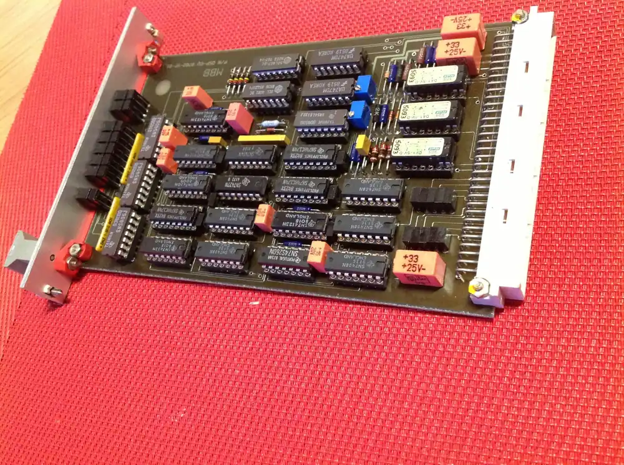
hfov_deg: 52.7
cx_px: 312
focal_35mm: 35
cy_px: 232
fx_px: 630
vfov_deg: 40.6
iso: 400
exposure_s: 1/15
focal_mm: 4.28
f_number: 2.4
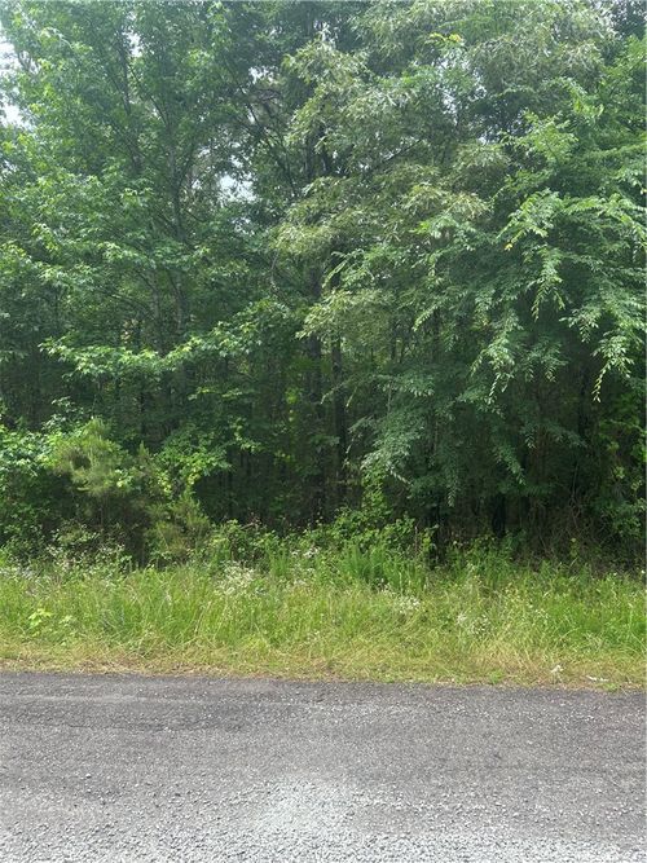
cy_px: 432
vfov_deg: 67.3
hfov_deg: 53.0
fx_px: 648
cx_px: 324
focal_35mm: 26
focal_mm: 5.7
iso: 50
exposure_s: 1/476
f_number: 1.5
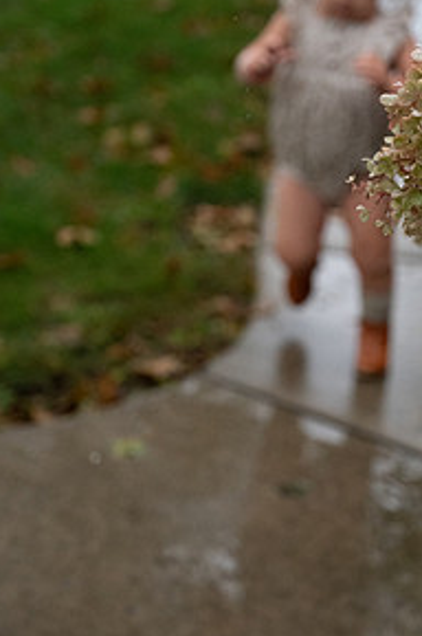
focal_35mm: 109
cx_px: 241
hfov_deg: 12.5
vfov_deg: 18.7
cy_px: 224
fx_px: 1921
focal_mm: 70
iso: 8000
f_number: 4
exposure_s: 1/2500
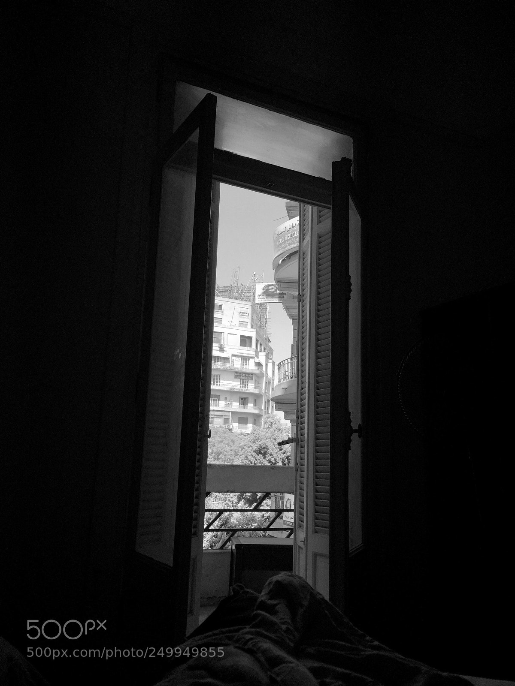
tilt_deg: +12.6
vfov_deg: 61.7
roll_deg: -1.5
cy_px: 343
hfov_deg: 48.2
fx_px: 575
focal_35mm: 29
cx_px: 258
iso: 32
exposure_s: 1/706
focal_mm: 4.15
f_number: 2.2
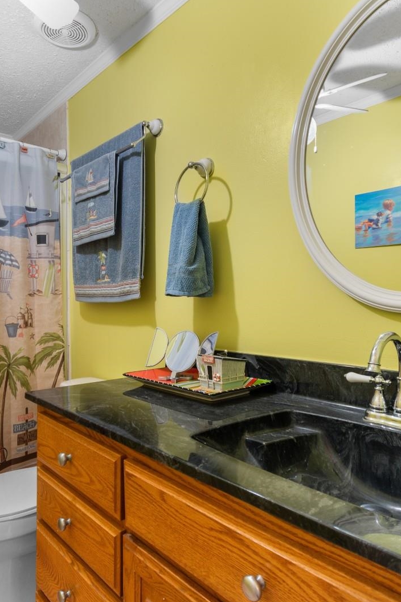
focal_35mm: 23
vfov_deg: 76.1
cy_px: 297
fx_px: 385
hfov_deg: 54.8
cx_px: 169
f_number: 4.5
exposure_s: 1/4
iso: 100
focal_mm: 10
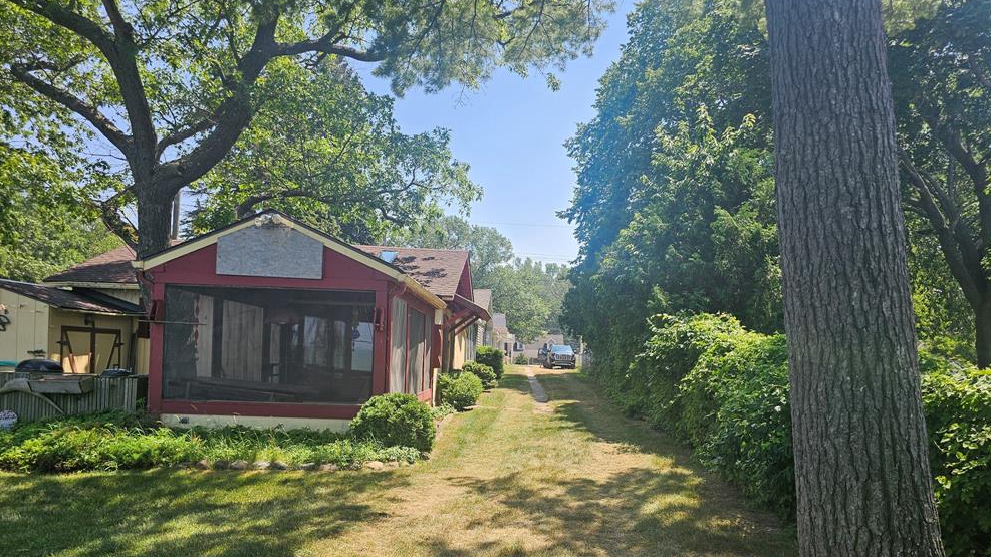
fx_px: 683
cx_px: 512
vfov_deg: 43.7
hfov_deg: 71.9
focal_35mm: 26
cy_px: 373
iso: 10
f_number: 1.7
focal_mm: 6.3
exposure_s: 1/341
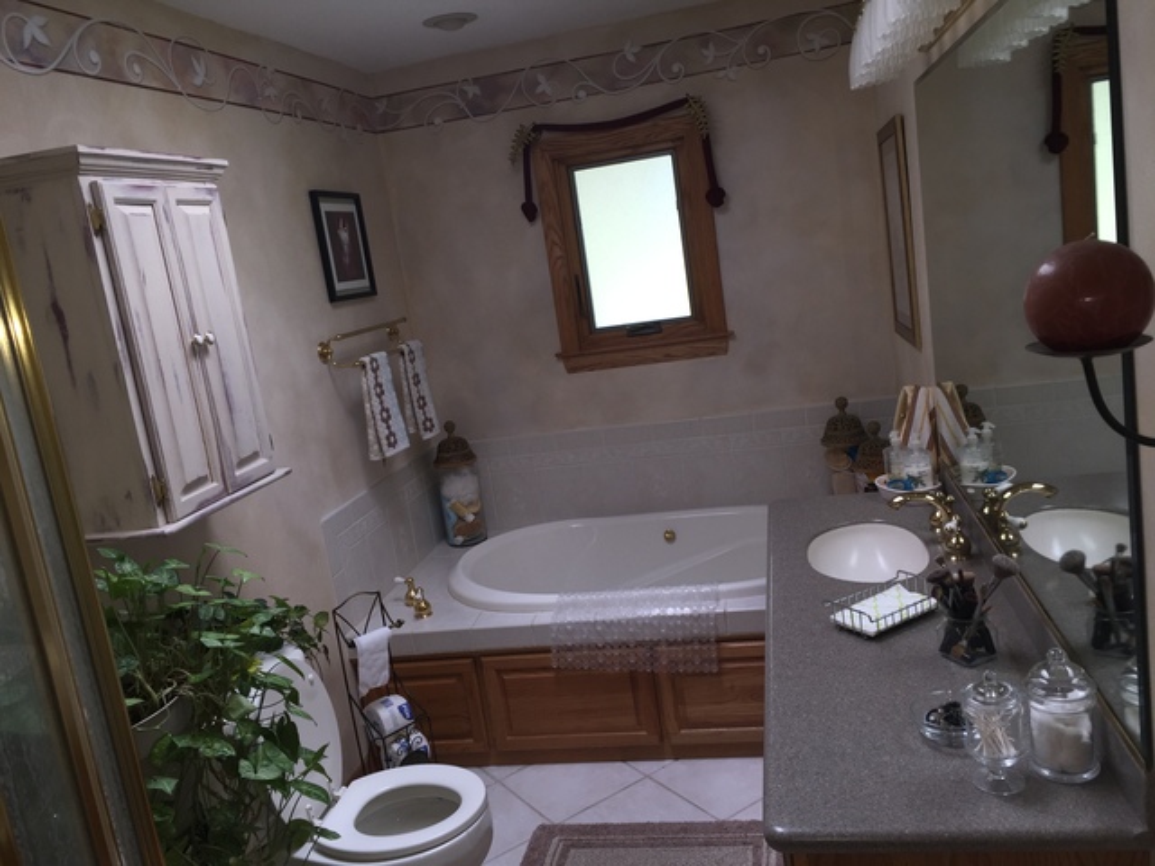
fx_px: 968
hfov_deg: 61.7
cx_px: 578
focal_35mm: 29
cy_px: 433
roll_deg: +8.1
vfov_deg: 48.2
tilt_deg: -11.2
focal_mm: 4.15
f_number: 2.2
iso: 32
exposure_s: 1/44
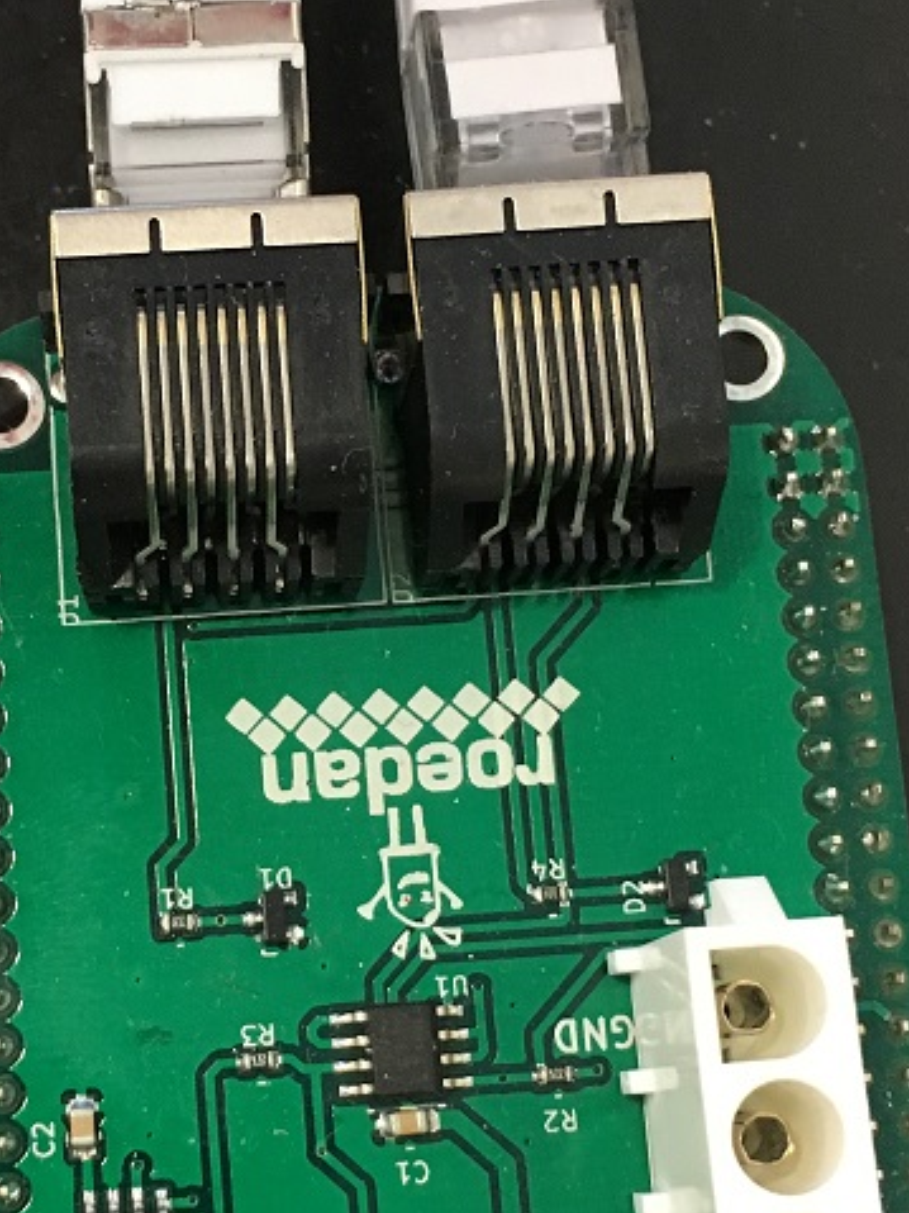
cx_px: 251
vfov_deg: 31.6
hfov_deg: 23.8
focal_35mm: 61
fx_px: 2137
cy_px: 729
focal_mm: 4.15
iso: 200
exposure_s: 1/25
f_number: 2.2
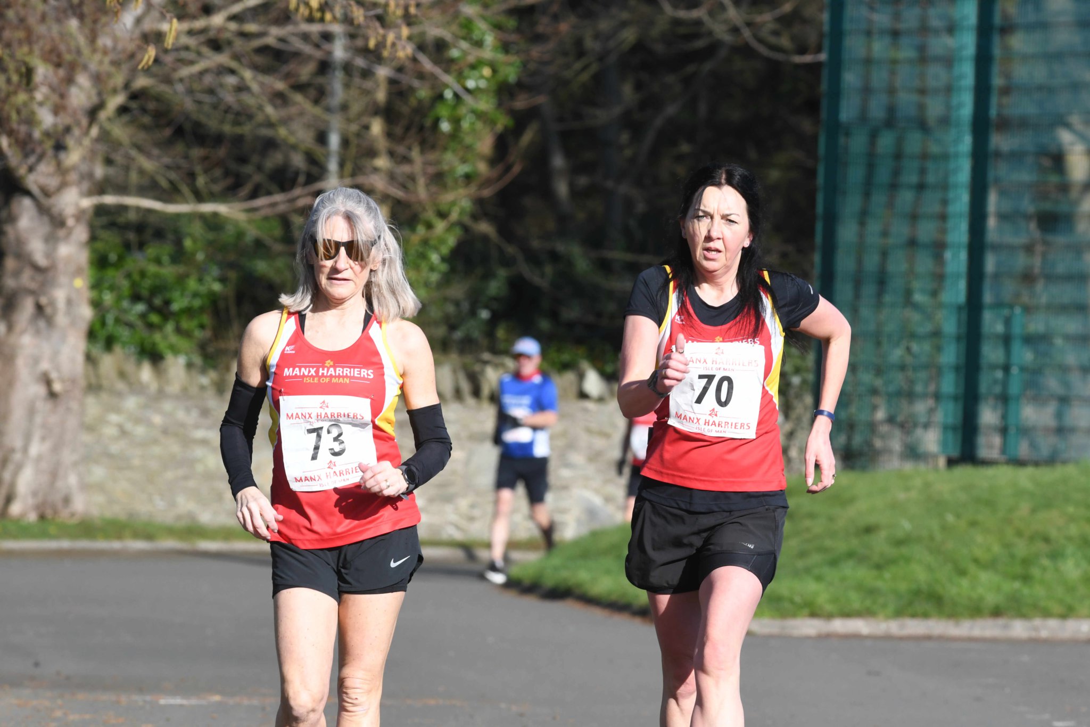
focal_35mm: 450
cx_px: 545
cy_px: 364
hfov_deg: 4.6
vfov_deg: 3.1
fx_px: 13623
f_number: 13
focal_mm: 300
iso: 640
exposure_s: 1/800
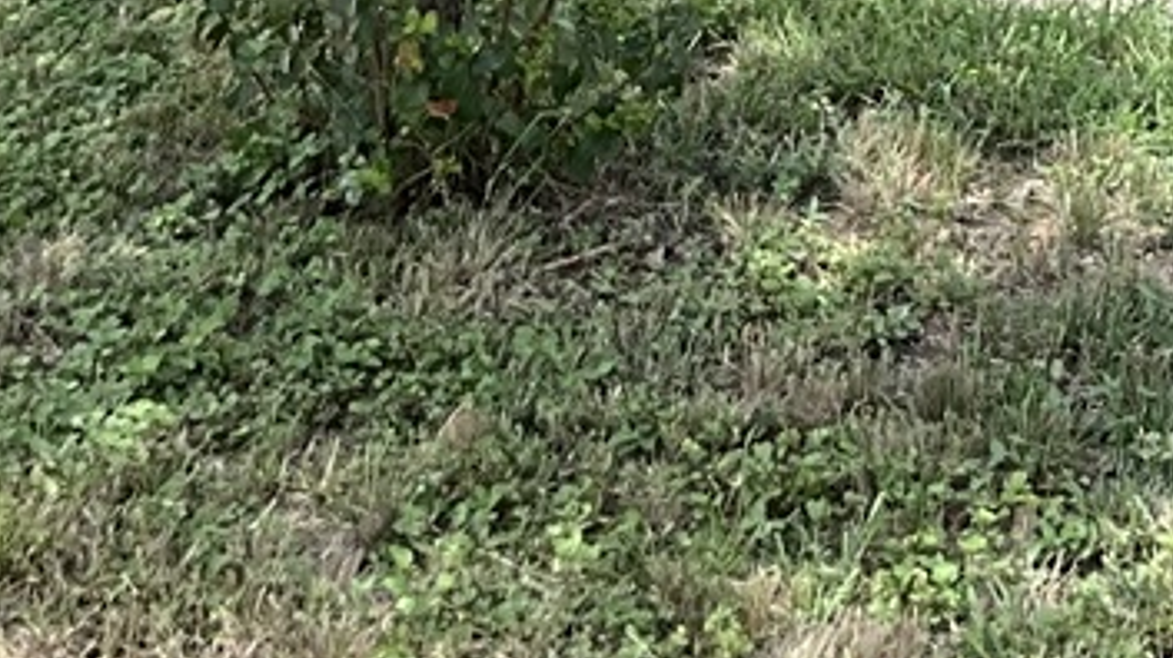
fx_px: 4010
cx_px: 1469
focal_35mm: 129
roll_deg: -1.8
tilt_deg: -2.4
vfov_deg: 8.5
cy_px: -957
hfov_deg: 15.9
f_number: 1.8
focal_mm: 3
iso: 25
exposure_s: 1/700
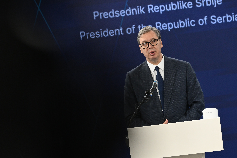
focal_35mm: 300
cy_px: 79
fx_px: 1975
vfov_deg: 4.6
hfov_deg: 6.9
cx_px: 118
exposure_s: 1/400
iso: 1000
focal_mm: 200
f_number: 4
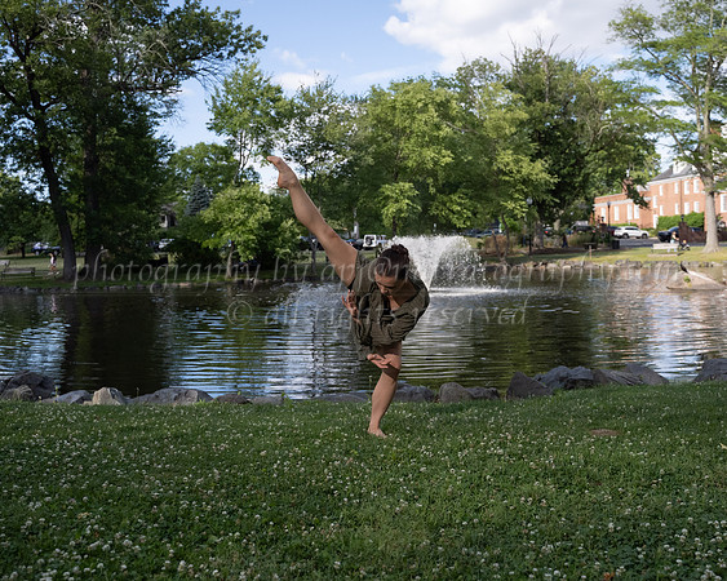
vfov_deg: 43.9
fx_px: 721
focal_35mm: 34
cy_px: 280
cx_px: 395
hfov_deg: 53.4
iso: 640
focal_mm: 28
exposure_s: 1/4000
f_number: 3.5
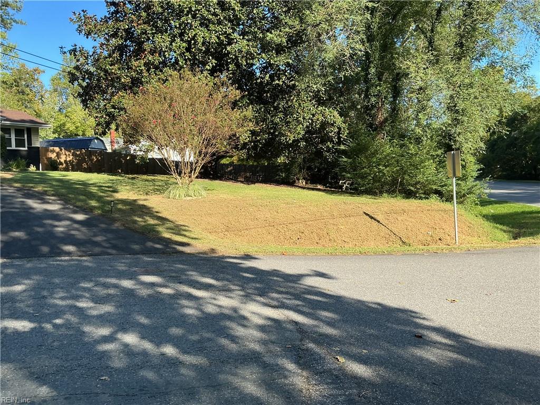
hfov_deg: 61.7
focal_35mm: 29
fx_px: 452
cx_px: 270
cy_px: 202
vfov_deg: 48.2
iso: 25
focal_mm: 3
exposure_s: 1/586
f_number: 1.8
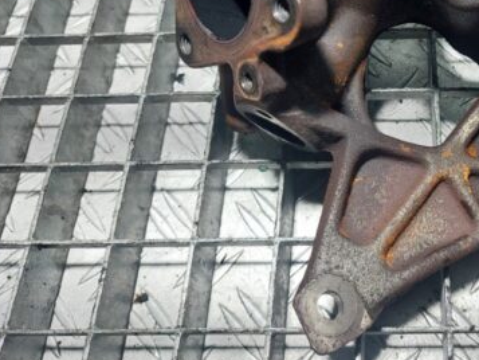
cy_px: 89
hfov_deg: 42.6
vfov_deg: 33.7
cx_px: 388
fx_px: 581
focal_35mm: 42
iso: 50
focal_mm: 5.23
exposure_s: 1/50
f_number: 1.8
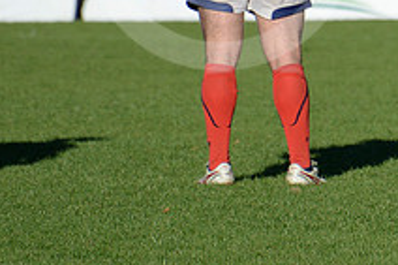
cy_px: -63
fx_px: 9080
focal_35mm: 822
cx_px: 541
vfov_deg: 1.7
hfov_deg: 2.5
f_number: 5.6
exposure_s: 1/1600
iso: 400
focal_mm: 300
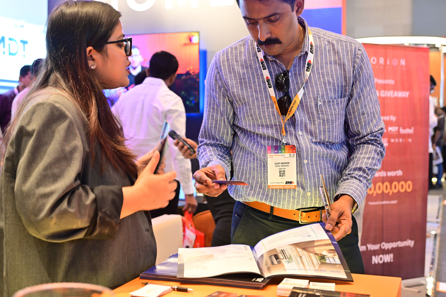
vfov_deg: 26.4
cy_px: 119
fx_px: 632
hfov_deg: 38.8
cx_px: 193
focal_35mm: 51
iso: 1600
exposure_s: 1/80
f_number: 4
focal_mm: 42
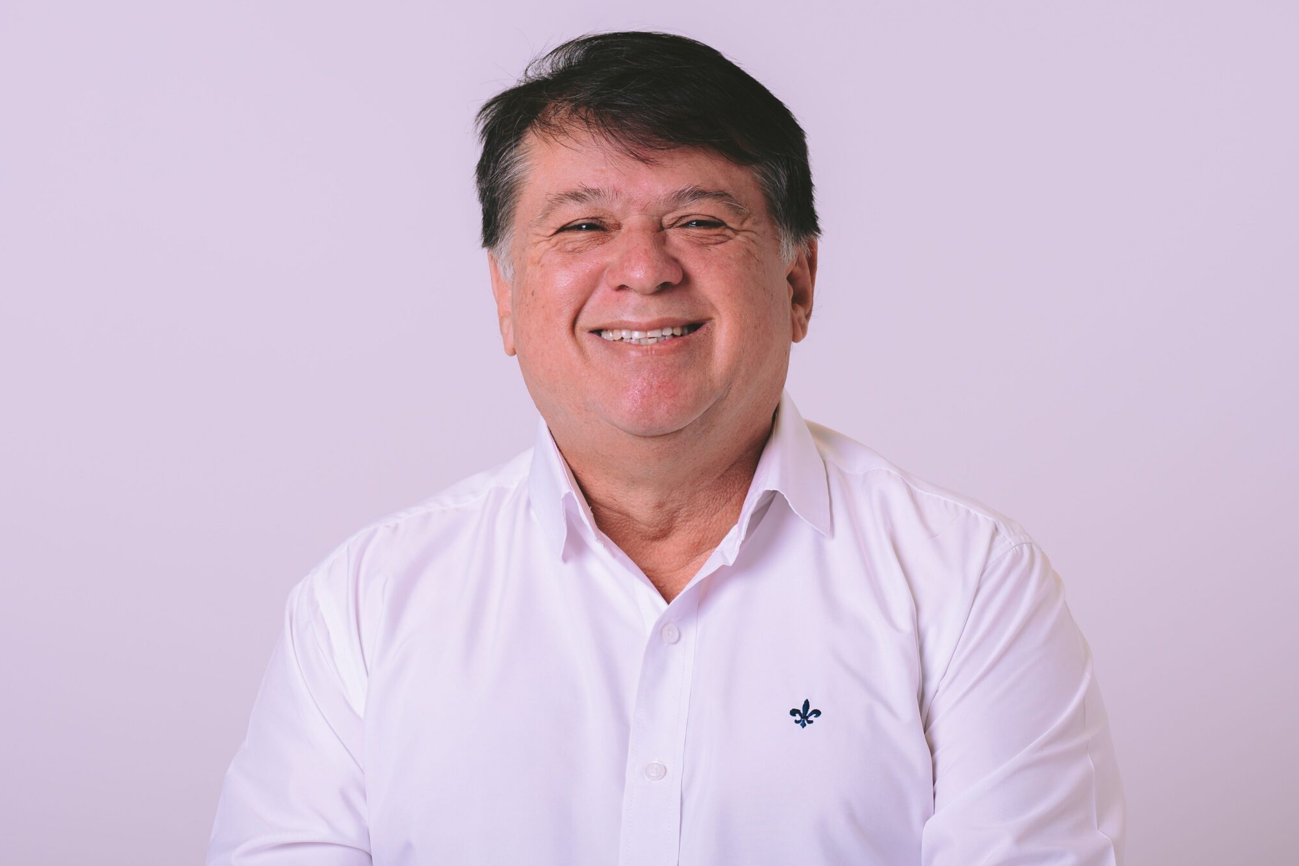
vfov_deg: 11.6
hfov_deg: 17.3
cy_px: 388
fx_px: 4258
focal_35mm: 118
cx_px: 637
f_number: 6.3
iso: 125
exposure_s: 1/200
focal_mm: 85
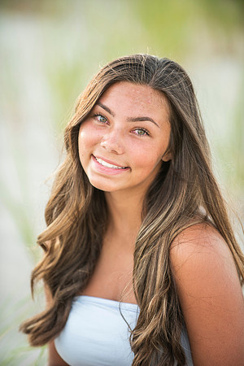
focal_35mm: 200
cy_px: 183
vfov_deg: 10.3
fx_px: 2033
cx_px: 122
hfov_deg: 6.9
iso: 250
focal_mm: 200
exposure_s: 1/500
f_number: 3.2
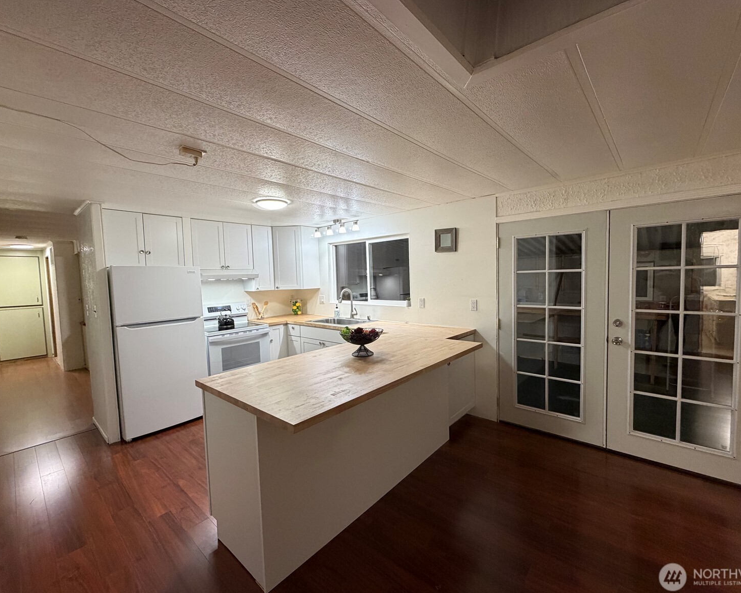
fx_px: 329
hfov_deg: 96.8
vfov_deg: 84.0
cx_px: 384
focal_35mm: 15
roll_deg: +2.0
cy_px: 292
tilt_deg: -2.5
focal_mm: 2.22
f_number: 2.2
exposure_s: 1/60
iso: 320
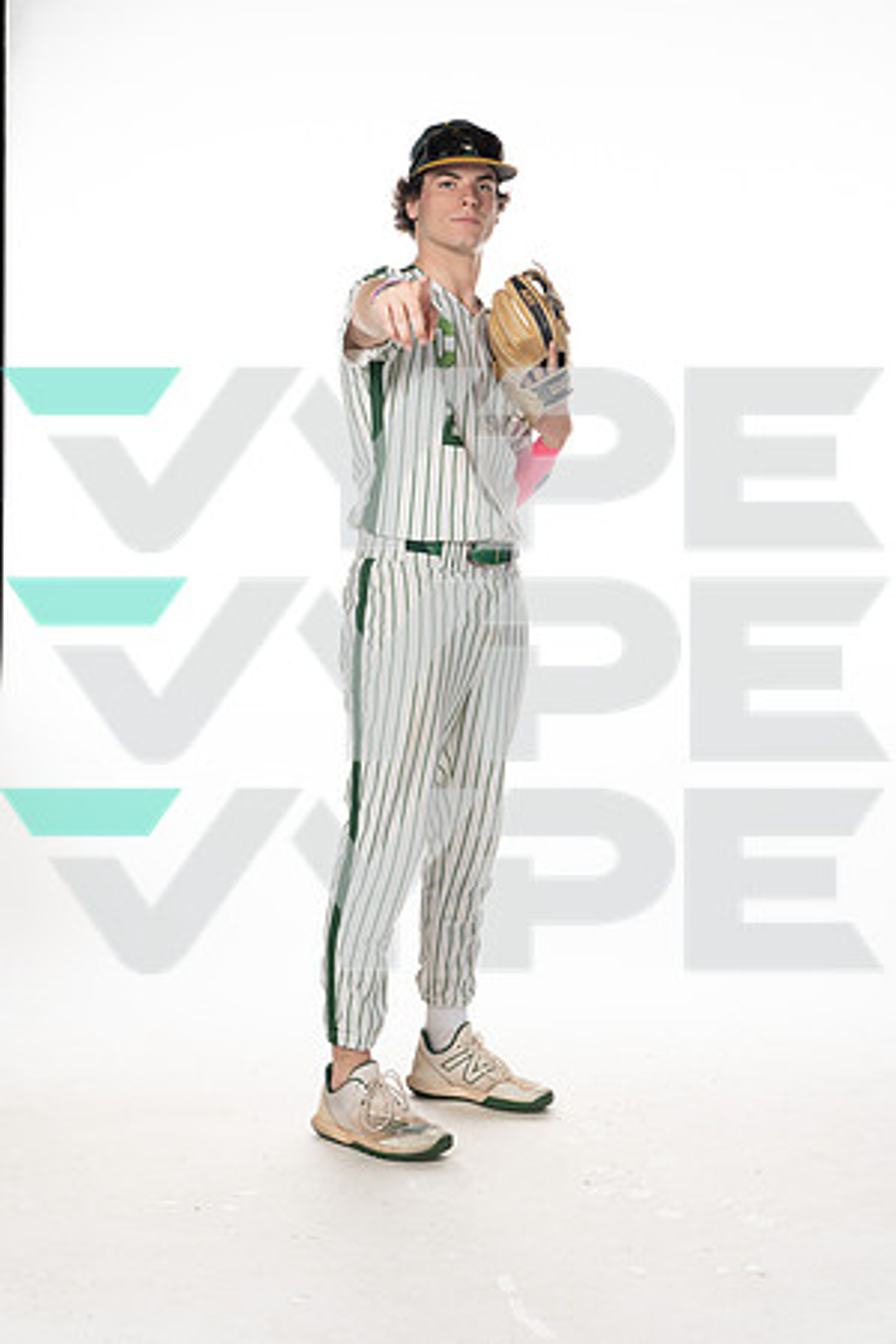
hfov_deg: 23.4
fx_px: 2165
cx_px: 448
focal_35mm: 58
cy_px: 672
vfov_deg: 34.5
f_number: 6.3
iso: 400
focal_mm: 58
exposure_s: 1/250
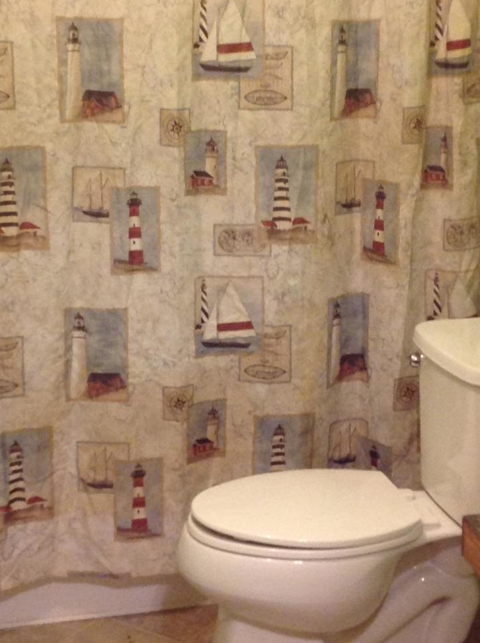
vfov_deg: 27.0
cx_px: 262
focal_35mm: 72
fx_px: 1335
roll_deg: -0.5
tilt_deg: -12.1
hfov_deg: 20.4
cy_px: 279
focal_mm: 4.28
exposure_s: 1/15
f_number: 2.4
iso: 200
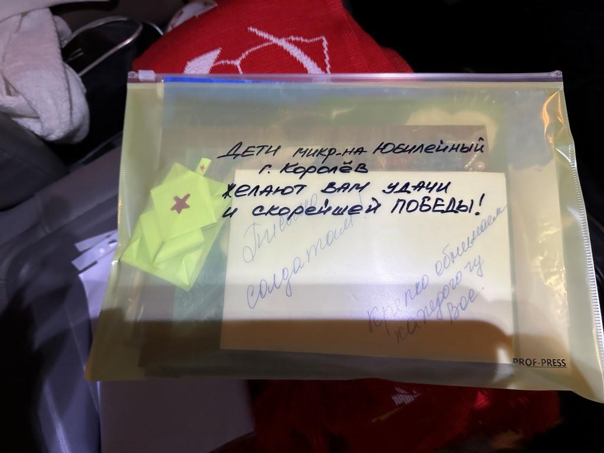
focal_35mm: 24
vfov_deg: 56.8
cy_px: 226
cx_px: 302
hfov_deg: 71.6
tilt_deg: -65.2
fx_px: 419
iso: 640
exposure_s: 1/50
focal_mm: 6.86
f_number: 1.78
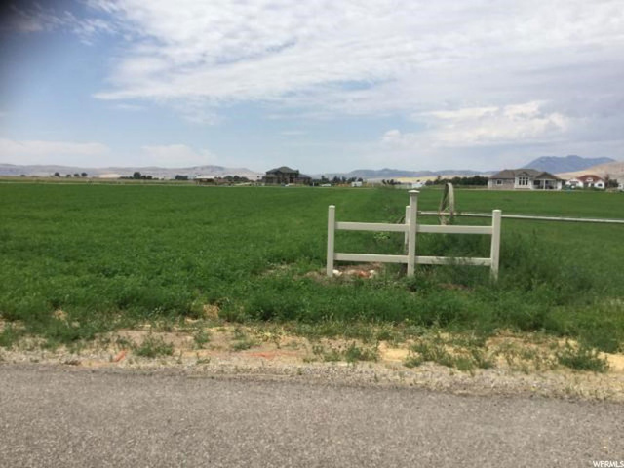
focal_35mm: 31
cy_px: 234
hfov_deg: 58.4
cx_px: 312
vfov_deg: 45.4
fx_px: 559
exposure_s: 1/1942
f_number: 2.4
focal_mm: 3.3
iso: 25
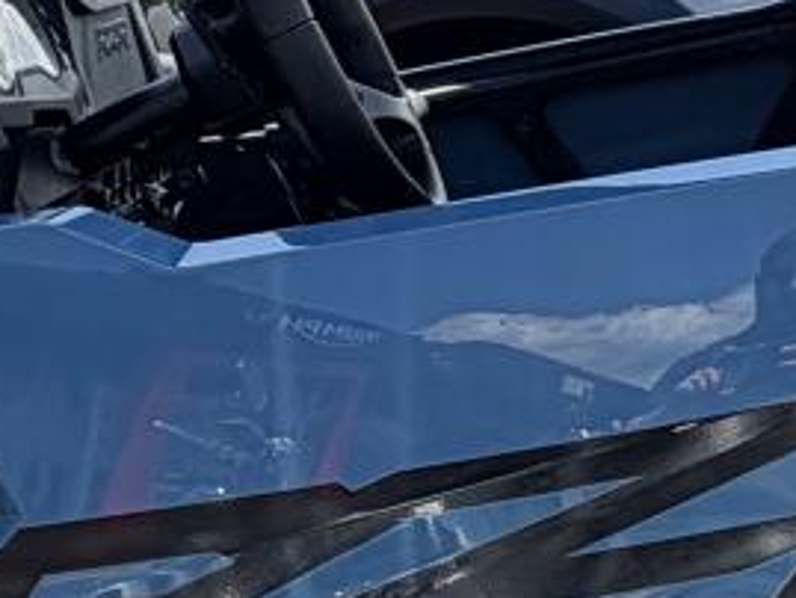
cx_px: 713
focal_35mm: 104
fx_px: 2393
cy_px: 409
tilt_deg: -14.1
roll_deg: -0.6
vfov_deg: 14.2
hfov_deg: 18.6
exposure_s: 1/734
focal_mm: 2.22
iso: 40
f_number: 2.2
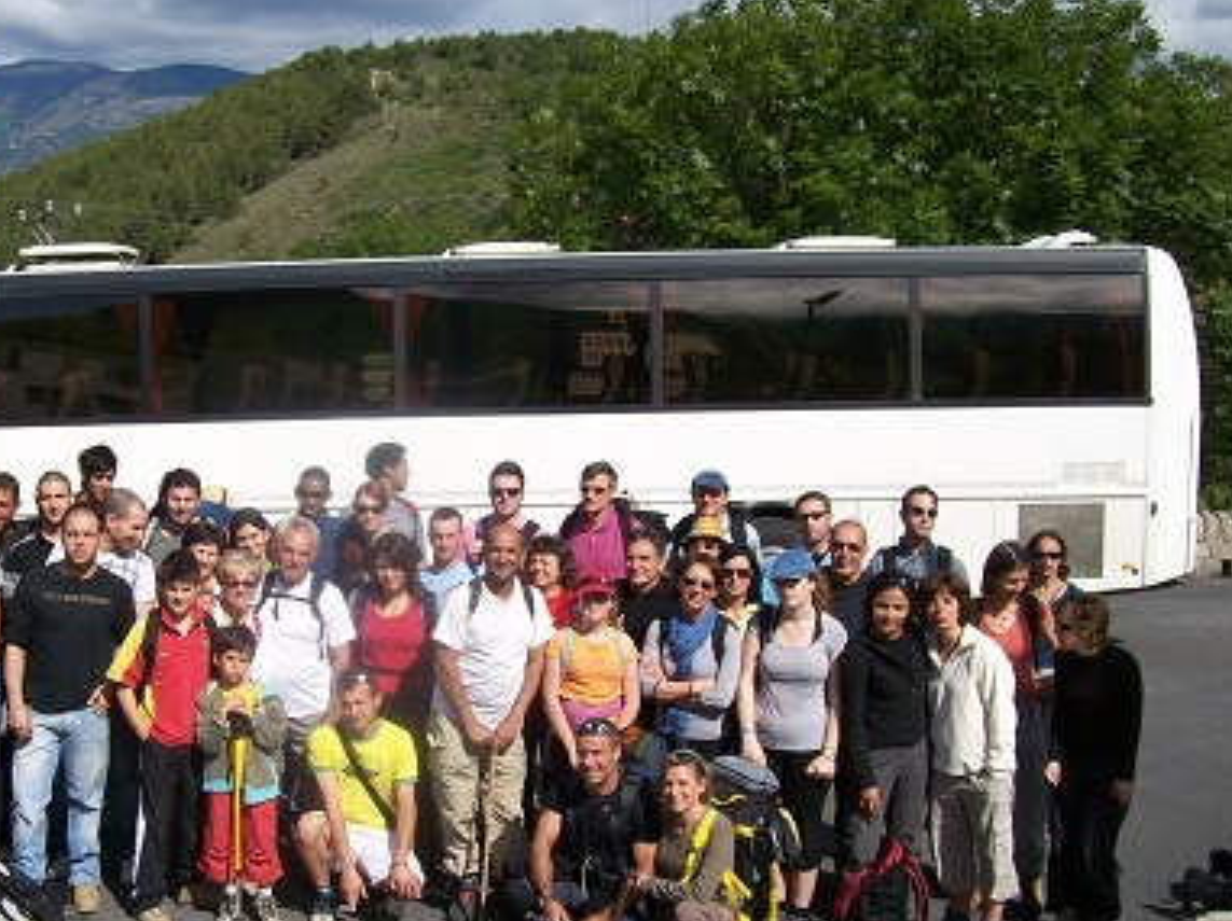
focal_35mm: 52
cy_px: 582
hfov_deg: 36.3
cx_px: 378
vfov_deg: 27.9
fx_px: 1849
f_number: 4.8
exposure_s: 1/727
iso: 80
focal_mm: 6
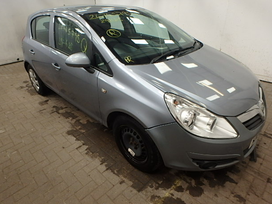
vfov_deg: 61.1
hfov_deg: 76.4
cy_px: 102
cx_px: 134
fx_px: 173
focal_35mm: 22
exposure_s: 1/60
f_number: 3.5
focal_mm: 3.7
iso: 200
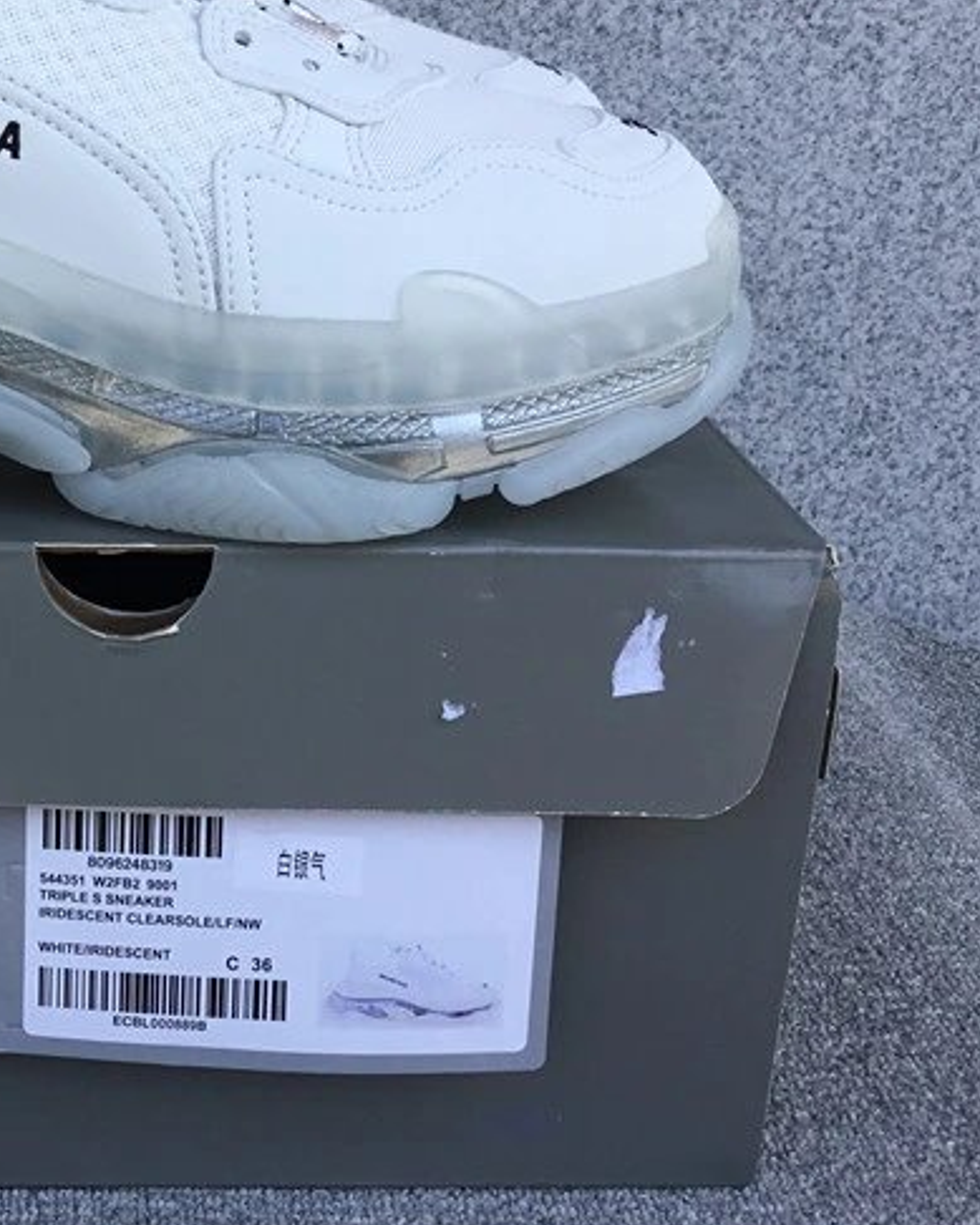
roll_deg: -1.0
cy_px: 420
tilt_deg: -18.0
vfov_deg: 33.3
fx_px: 2030
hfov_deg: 26.2
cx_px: 86
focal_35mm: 56
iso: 25
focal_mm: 3.3
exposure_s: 1/476
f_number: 2.4
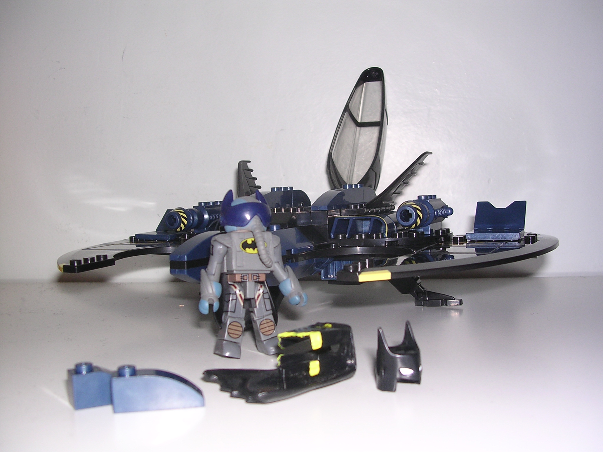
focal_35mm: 38
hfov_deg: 49.0
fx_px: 662
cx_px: 302
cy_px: 226
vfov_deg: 37.7
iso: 100
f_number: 2.8
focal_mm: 5.8
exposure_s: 1/60.1
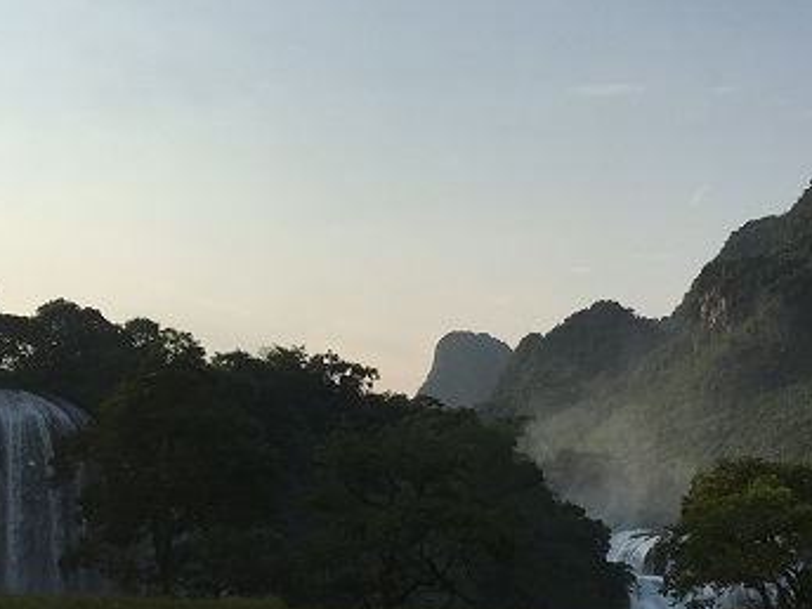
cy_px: 424
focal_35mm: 59
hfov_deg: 32.7
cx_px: 397
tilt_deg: +9.4
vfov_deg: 24.6
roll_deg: -2.5
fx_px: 1384
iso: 25
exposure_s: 1/1923
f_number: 2.2
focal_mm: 4.15
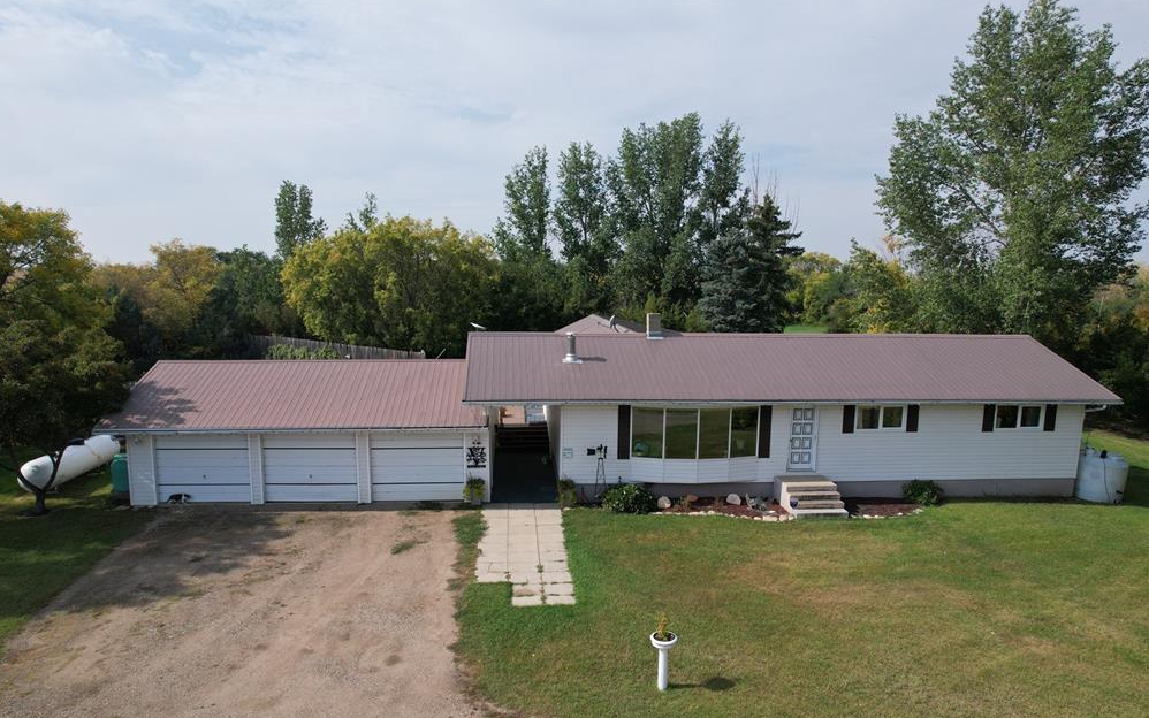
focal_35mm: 23
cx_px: 562
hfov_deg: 77.1
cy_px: 388
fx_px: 720
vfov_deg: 53.0
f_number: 2.8
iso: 130
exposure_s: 1/2500
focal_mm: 8.38
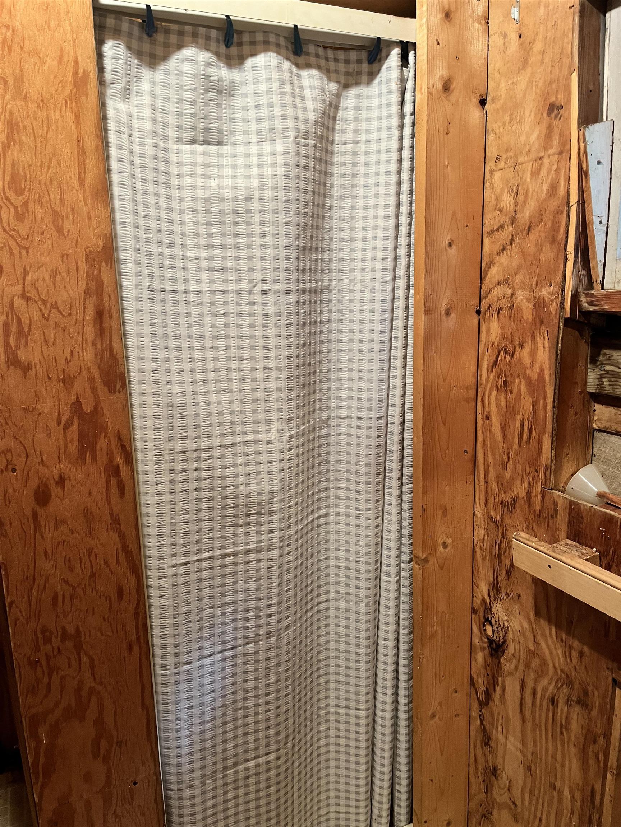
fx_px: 622
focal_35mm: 26
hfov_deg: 53.1
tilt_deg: -12.0
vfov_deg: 67.3
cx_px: 310
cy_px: 414
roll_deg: +2.4
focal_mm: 5.1
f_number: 1.6
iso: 250
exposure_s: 1/60
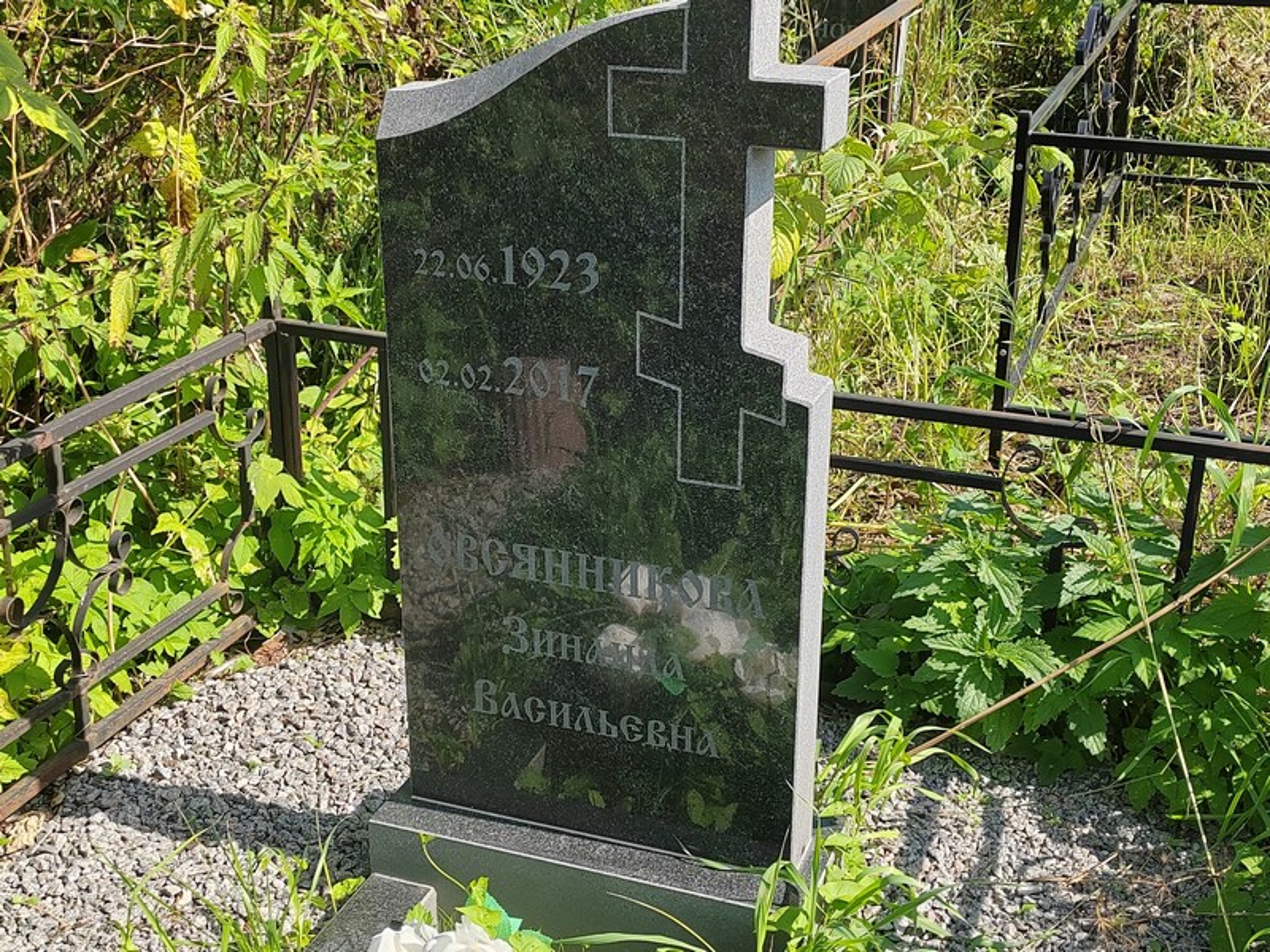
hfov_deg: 41.2
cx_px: 635
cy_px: 476
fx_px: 1688
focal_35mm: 46
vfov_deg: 31.5
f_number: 1.9
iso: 100
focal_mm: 5.52
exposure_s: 1/930
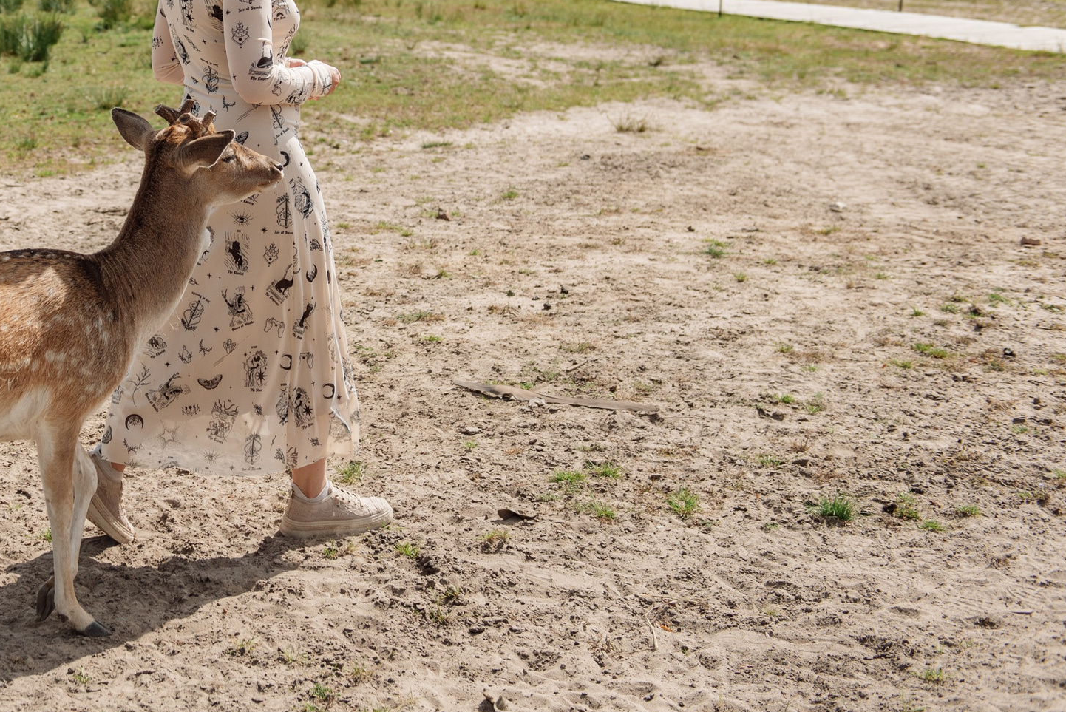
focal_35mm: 71
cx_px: 163
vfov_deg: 19.0
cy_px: 153
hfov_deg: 27.7
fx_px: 2103
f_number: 3.2
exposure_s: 1/2500
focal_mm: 40
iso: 160
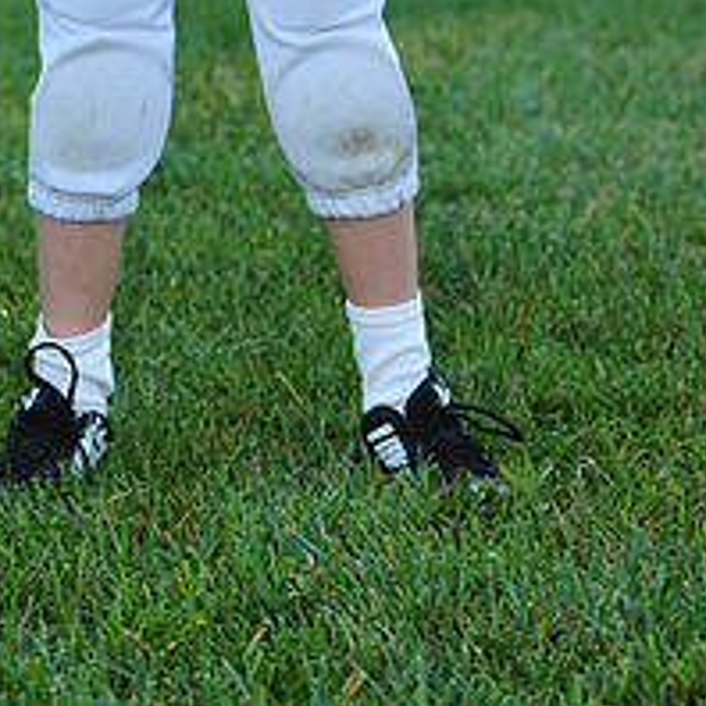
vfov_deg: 8.0
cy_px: -321
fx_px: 4938
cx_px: 228
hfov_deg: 8.2
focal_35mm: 214
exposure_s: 1/100
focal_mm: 86
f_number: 4.5
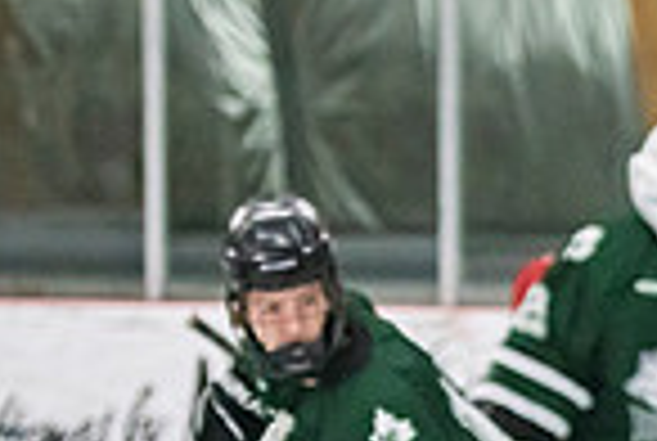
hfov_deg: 4.7
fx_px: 7900
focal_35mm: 432
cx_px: 996
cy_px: 695
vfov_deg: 3.2
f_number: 3.2
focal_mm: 90
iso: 2000
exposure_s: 1/640
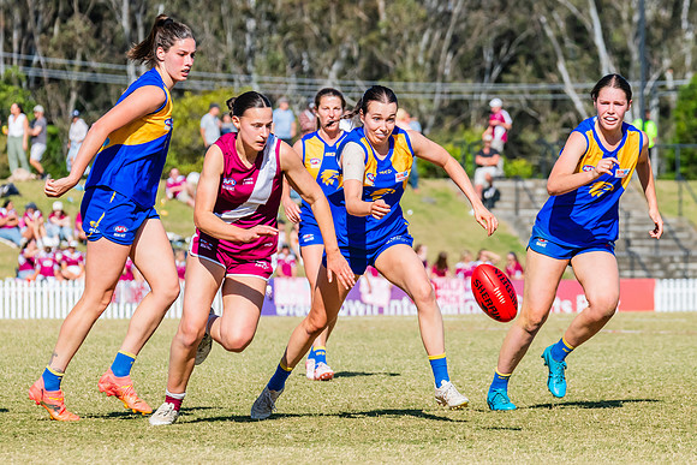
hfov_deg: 5.6
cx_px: 395
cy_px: 202
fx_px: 7084
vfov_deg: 3.8
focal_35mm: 366
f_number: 10
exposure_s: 1/1600
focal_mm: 250
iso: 800
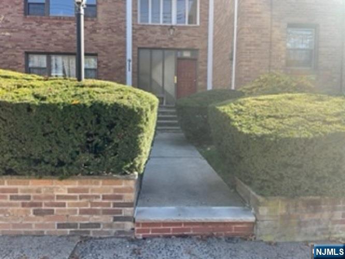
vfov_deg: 53.1
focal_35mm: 26
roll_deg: -0.8
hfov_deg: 67.3
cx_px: 172
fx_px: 259
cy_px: 130
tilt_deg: -4.2
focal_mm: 4.2
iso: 32
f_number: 1.6
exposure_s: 1/375
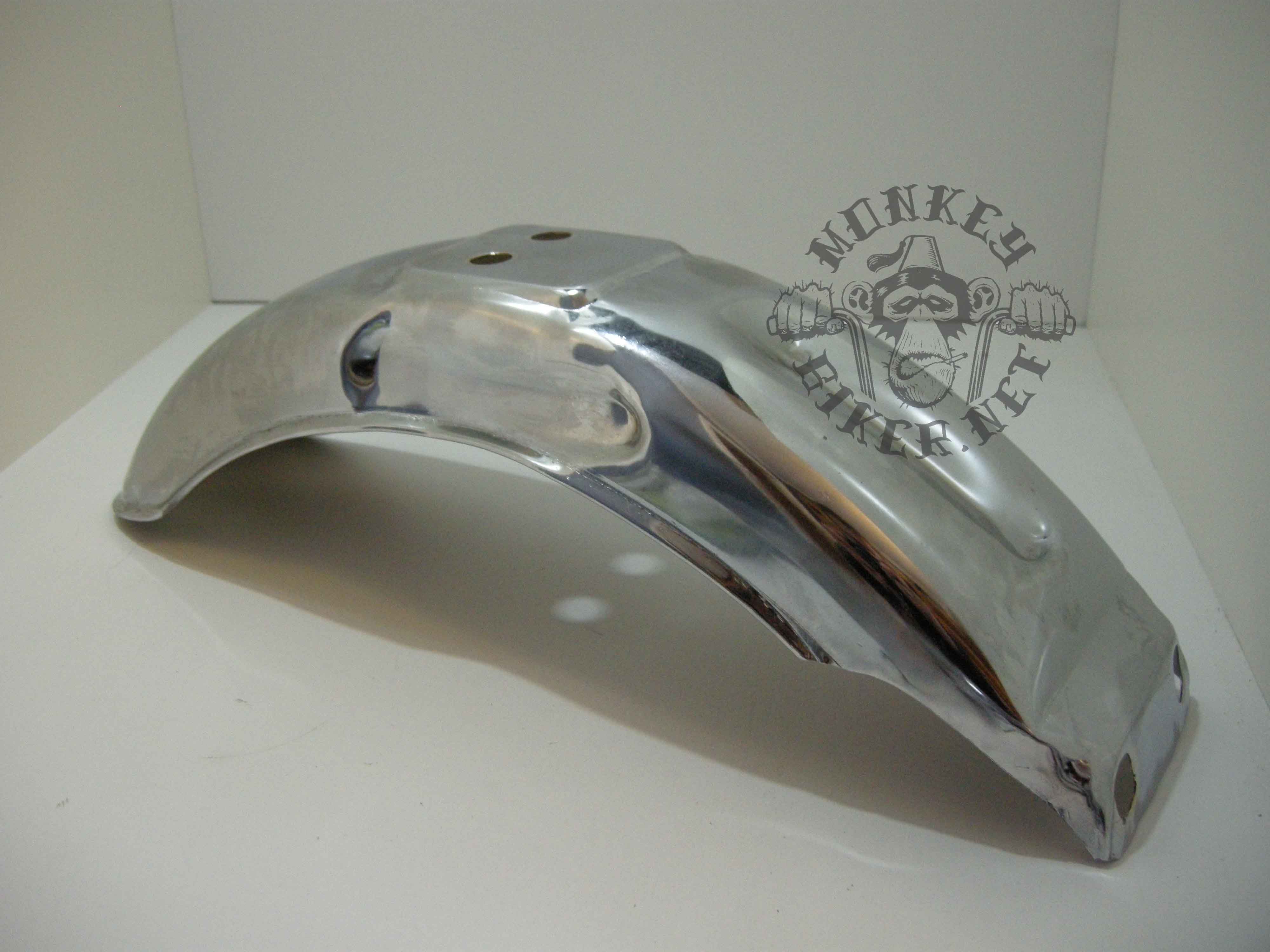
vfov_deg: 40.7
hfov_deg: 52.6
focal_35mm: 35
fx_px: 1284
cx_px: 635
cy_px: 476
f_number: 2.7
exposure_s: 1/46.7
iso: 400
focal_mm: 7.5
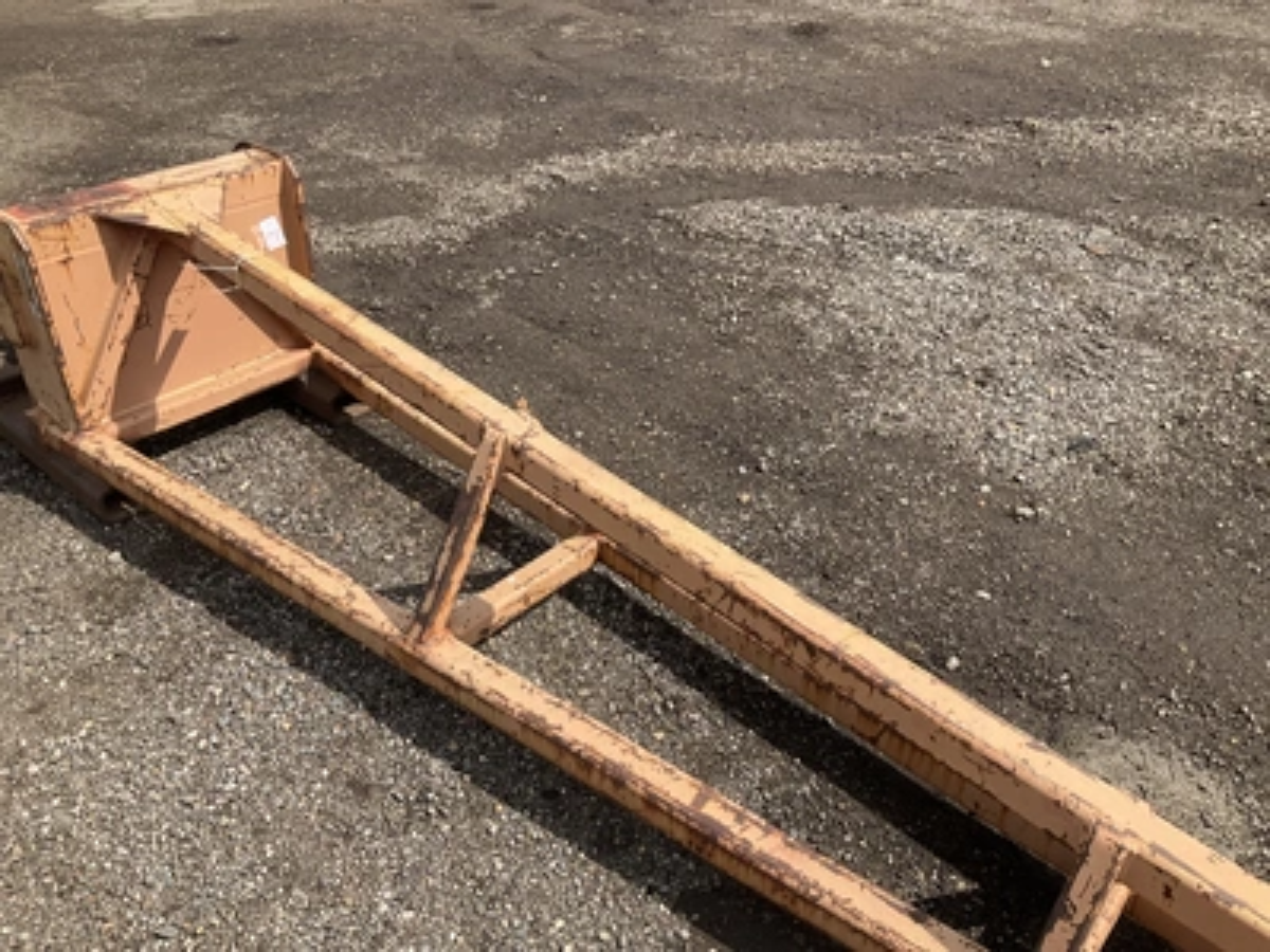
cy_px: 476
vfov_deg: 48.2
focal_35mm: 29
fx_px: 1064
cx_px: 635
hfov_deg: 61.7
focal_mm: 3
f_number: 1.8
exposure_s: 1/1577
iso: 25
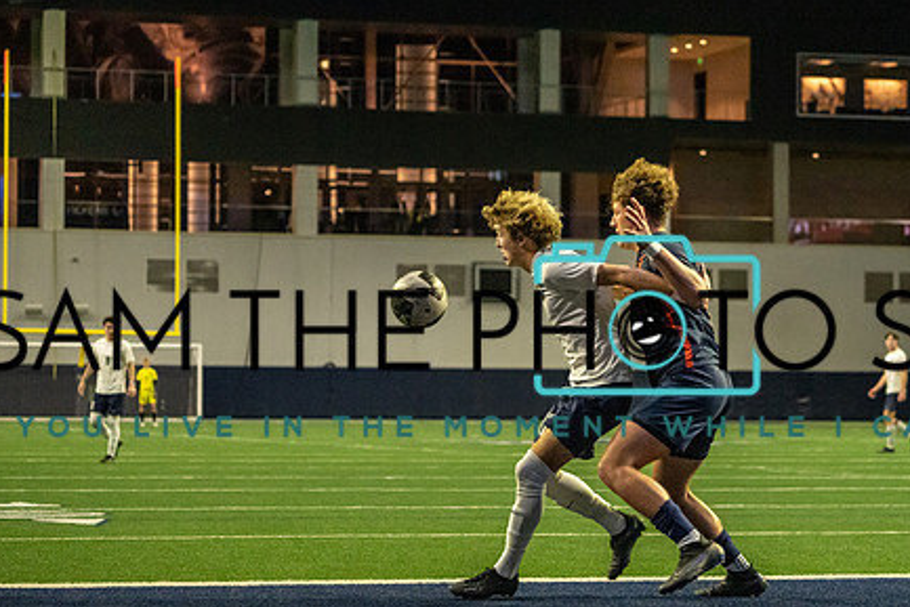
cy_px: 335
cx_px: 582
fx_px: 3388
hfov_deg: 15.3
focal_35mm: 134
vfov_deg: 10.2
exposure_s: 1/1000
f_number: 4.5
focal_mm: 100
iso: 10000
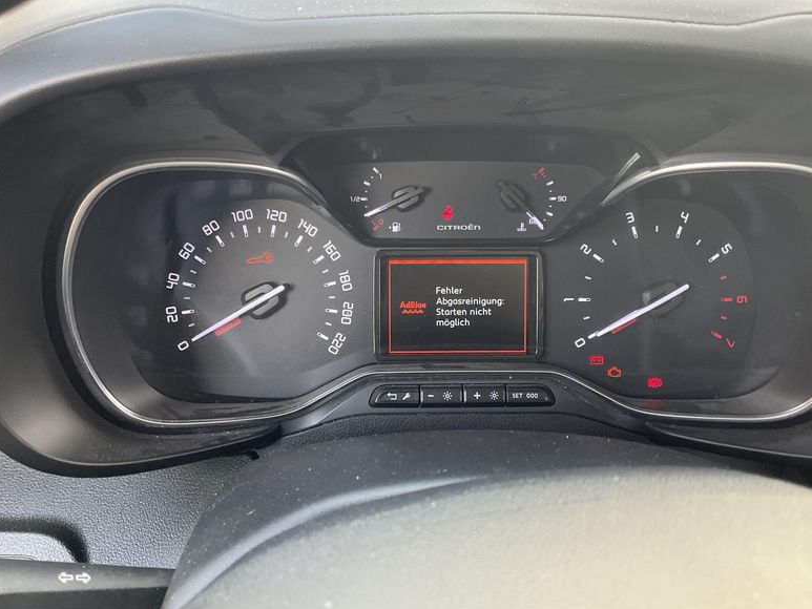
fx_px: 704
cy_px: 297
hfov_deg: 59.9
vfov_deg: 46.8
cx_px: 417
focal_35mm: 30
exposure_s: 1/122
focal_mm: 3
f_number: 1.8
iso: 64
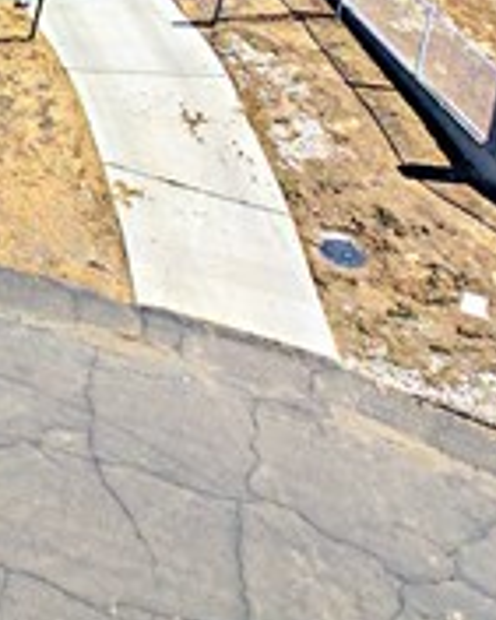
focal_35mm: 136
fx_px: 2493
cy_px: -645
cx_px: -1031
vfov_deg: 12.4
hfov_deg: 9.0
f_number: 1.8
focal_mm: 8.67
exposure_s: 1/6000
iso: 130
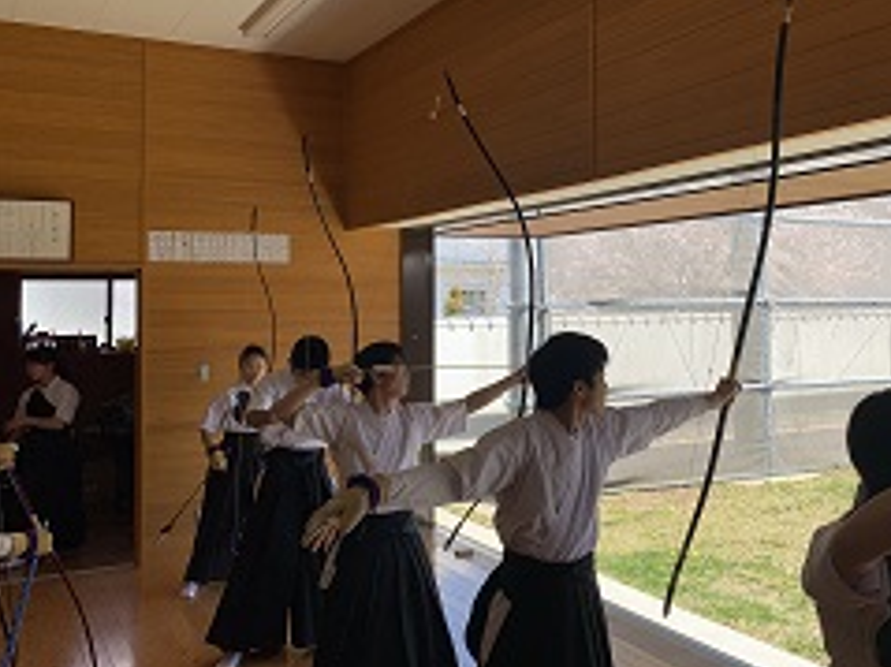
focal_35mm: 38
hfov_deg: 48.0
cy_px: 261
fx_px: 978
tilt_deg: +3.1
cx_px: 608
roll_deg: +0.6
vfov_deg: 37.5
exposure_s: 1/623
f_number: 1.8
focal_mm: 4.25
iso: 25
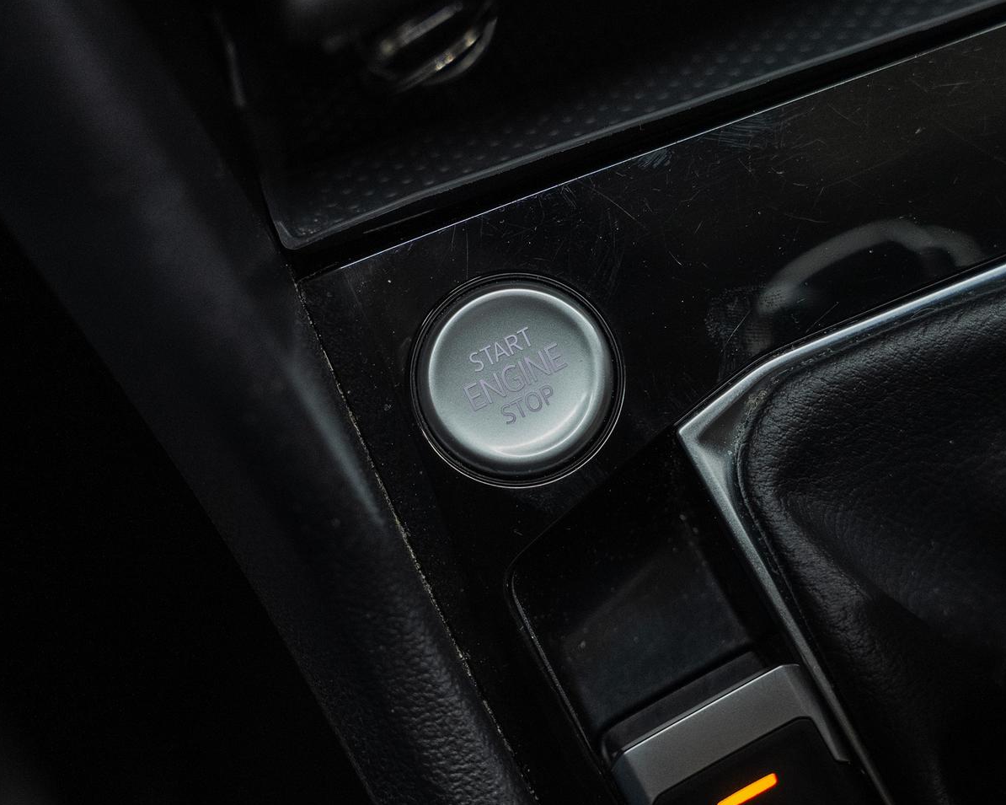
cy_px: 366
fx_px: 2084
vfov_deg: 21.8
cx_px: 496
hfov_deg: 27.1
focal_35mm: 70
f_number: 4
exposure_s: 1/60
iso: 1000
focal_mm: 49.5
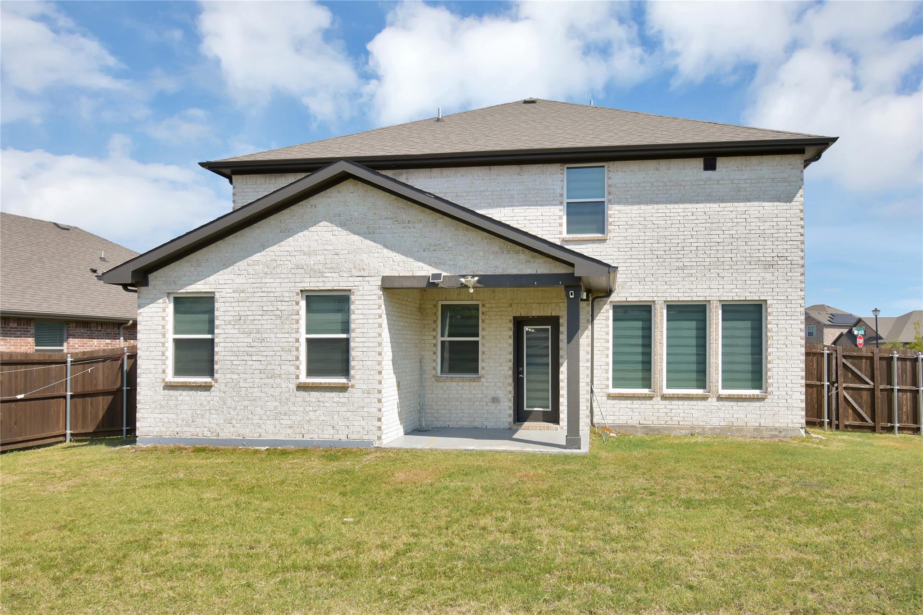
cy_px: 308
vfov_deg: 56.1
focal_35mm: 22
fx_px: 577
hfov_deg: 77.3
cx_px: 462
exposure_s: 1/250
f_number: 8
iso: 100
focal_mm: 15
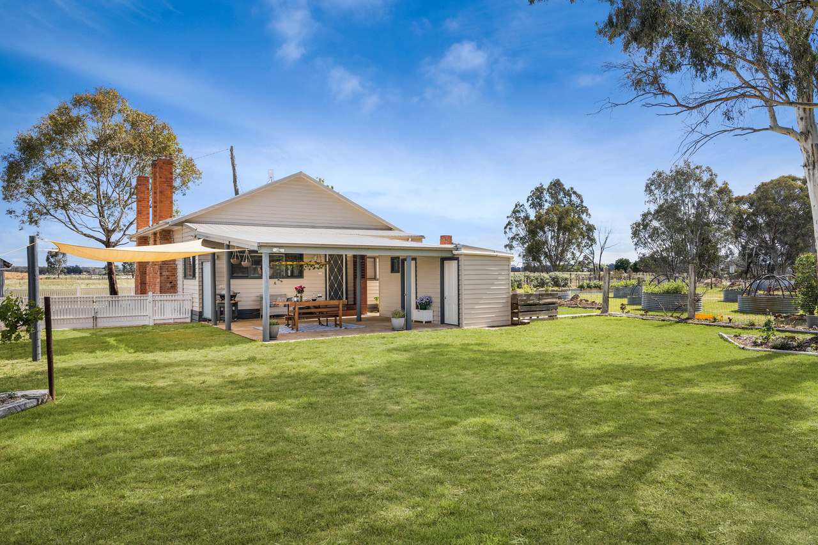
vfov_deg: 53.1
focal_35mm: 24
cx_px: 409
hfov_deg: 73.8
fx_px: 545
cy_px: 272
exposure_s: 1/500
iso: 200
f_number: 5.6
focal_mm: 24
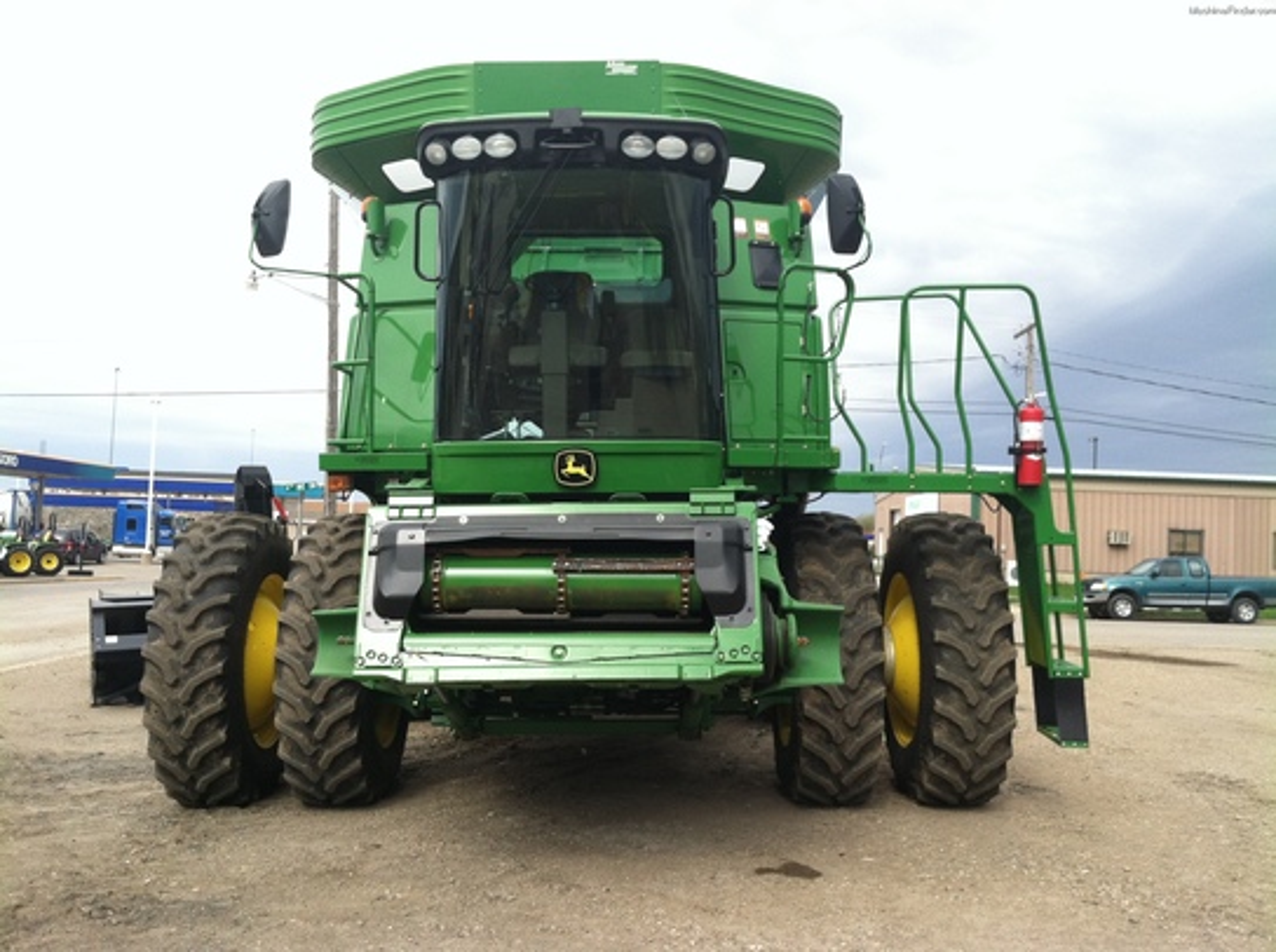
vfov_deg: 40.6
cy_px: 476
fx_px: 1288
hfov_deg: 52.7
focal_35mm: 35
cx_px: 638
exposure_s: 1/521
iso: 80
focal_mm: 3.85
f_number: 2.8
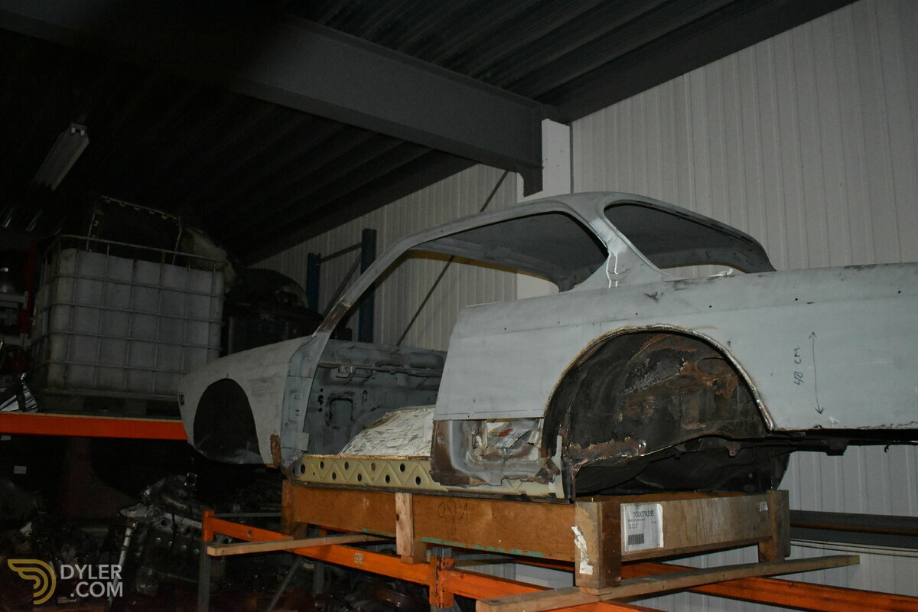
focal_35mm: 32
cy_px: 306
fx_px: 803
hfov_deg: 59.5
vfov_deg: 41.7
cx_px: 459
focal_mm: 21
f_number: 3.8
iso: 6400
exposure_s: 1/60
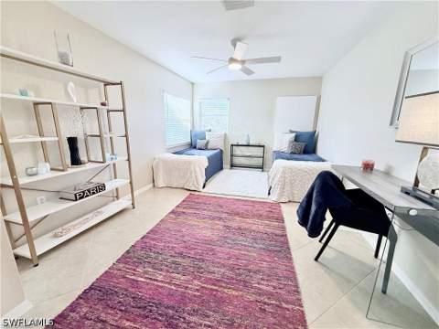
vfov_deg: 85.7
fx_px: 178
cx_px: 220
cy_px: 164
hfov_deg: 102.1
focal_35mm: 14
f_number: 2.2
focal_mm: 2.22
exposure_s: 1/125
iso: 125
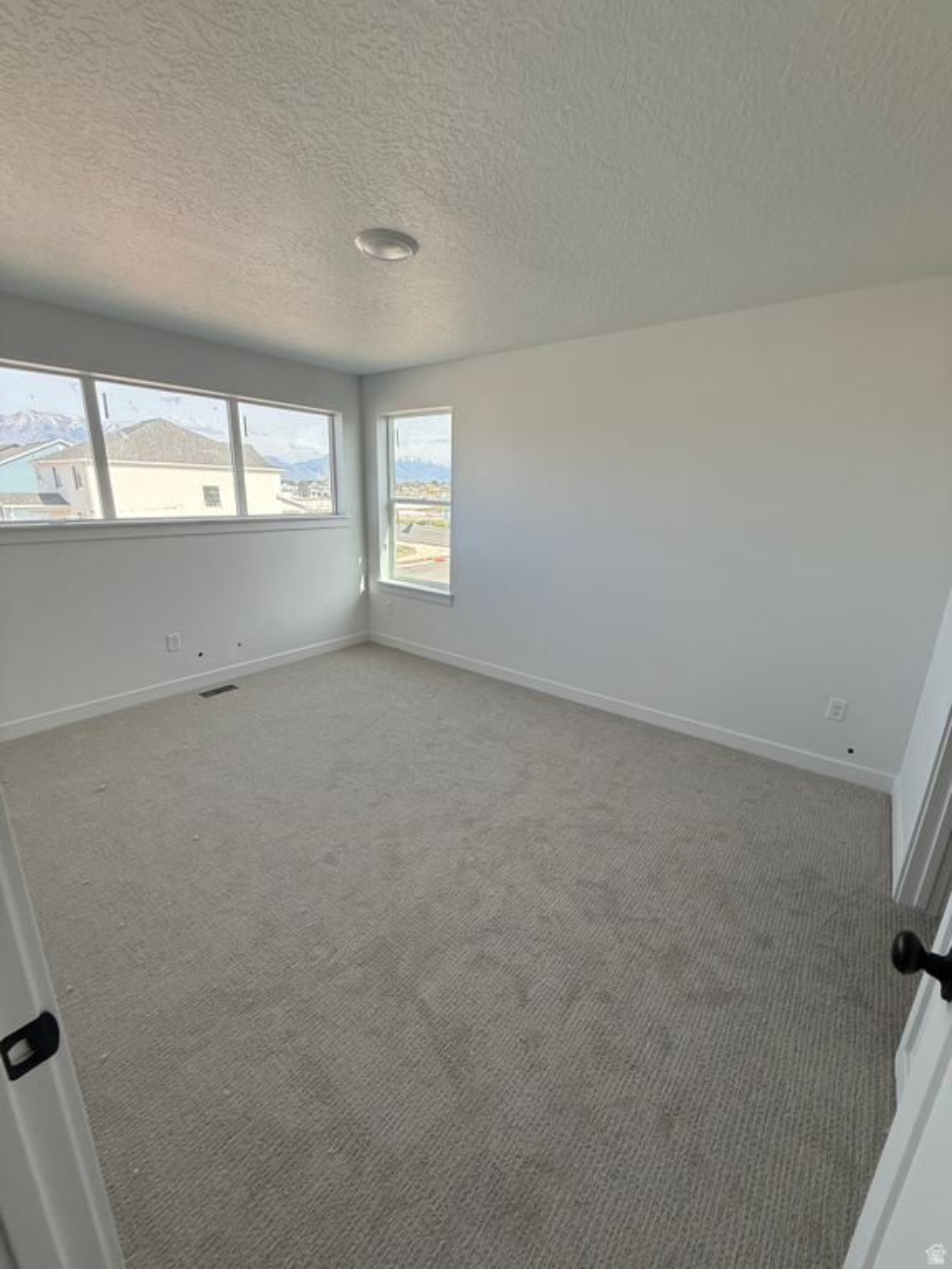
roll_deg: -0.9
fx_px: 513
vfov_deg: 102.1
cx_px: 476
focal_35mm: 14
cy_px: 634
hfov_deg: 85.7
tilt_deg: -14.6
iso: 64
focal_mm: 2.22
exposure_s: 1/290
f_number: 2.2
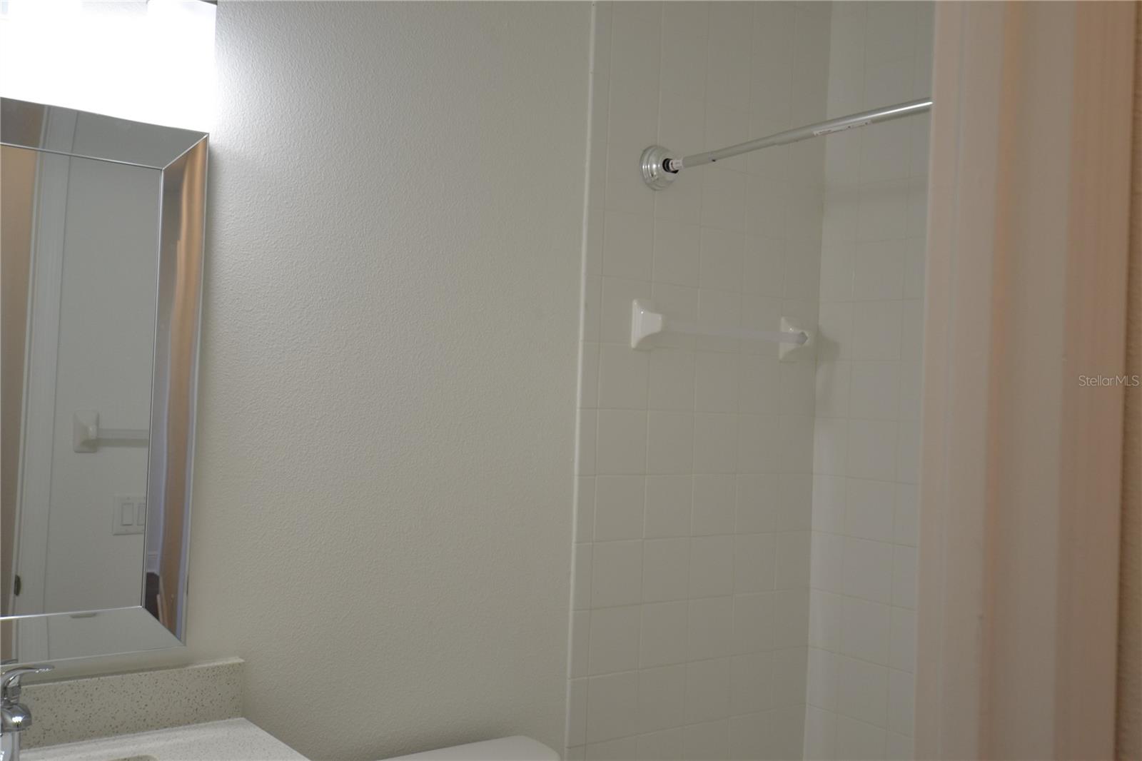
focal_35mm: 36
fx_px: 1142
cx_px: 571
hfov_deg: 53.1
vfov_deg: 36.9
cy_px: 380
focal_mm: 24
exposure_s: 1/80
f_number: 4.5
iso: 400
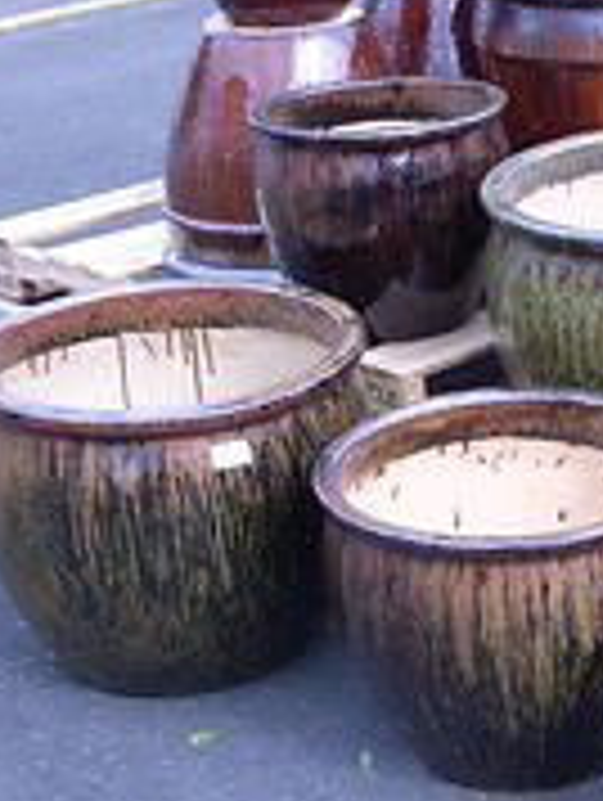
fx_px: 2248
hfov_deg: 14.9
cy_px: 364
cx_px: 673
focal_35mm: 97
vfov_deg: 20.2
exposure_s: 1/177
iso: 64
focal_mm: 6.2
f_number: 2.8
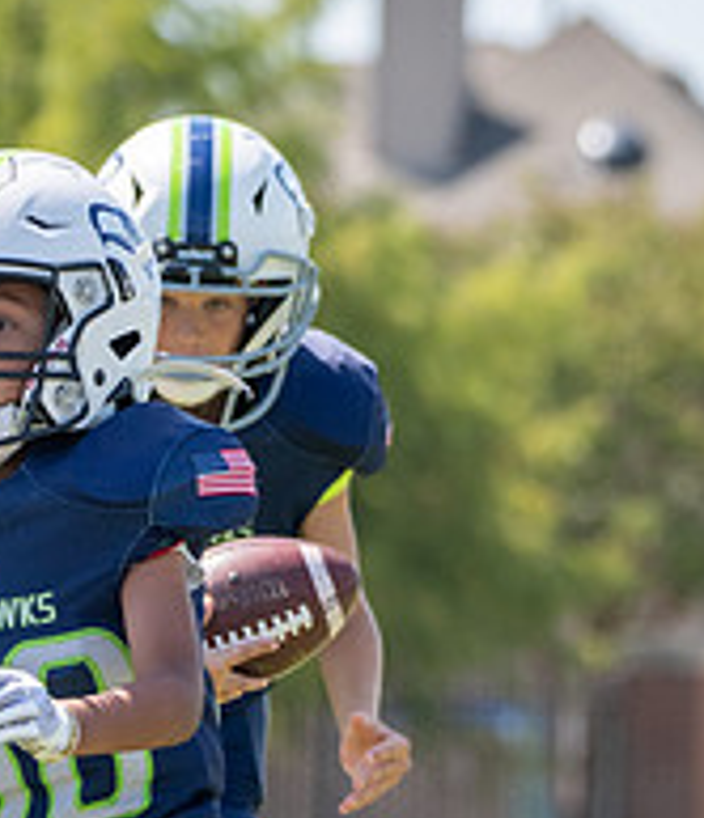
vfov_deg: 2.7
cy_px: 758
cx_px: 817
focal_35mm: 696
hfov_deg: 2.3
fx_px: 17366
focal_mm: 192
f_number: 5.6
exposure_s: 1/1250
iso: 400
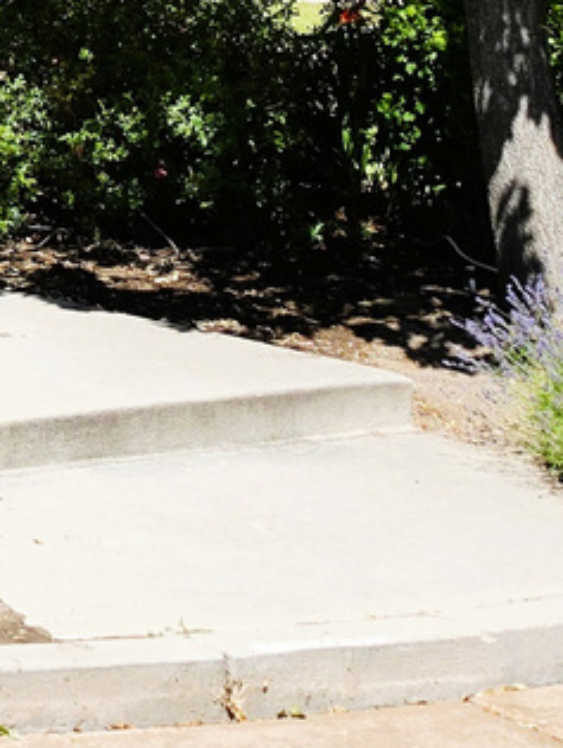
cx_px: -656
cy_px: -228
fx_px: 2424
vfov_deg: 16.6
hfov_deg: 11.6
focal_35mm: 112
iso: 64
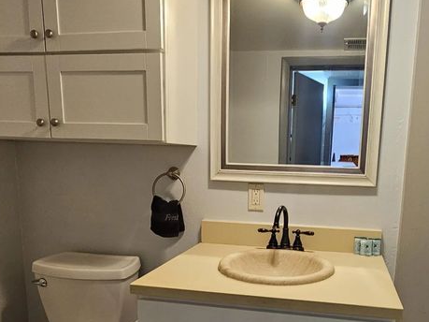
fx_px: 359
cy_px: 221
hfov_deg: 60.8
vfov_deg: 47.2
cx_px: 269
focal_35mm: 29
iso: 250
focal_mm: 2.2
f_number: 2.2
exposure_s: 1/60
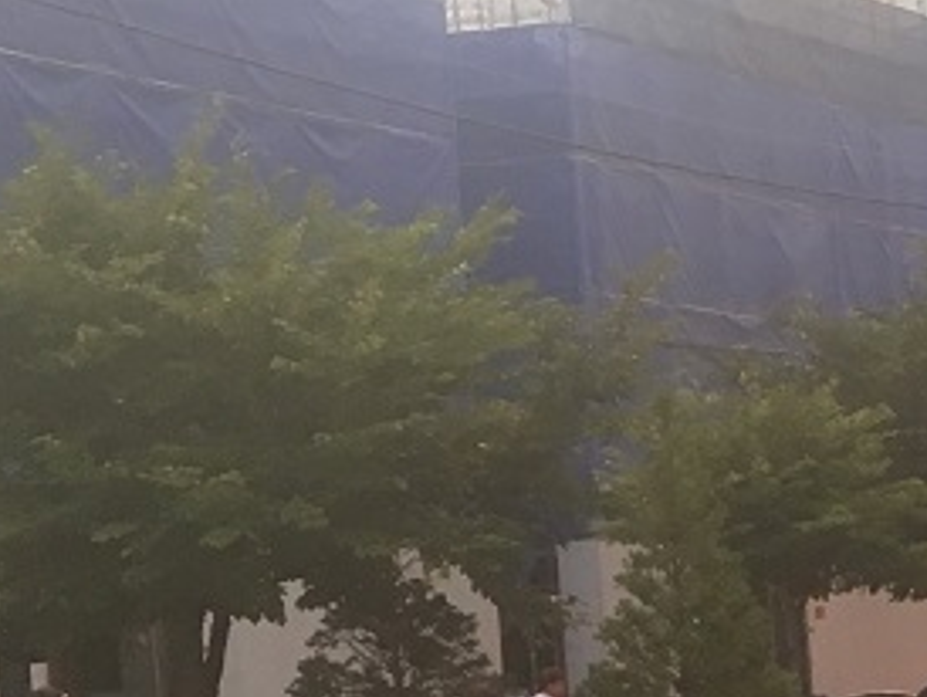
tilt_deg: -5.2
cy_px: 1042
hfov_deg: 14.3
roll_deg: -1.7
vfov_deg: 11.2
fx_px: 3431
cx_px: 1434
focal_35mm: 128
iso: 80
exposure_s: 1/30
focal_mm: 4.15
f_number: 2.2
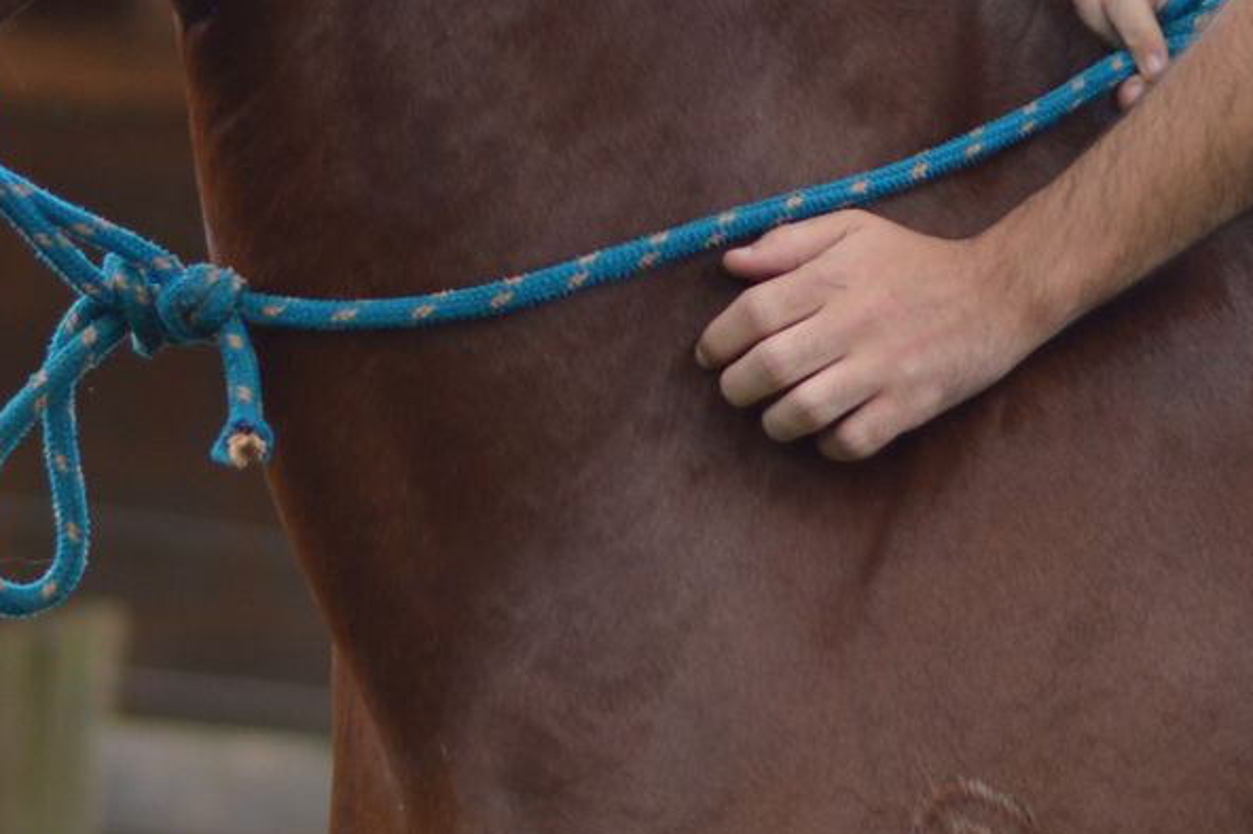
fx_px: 14388
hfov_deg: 5.0
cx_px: 559
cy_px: -225
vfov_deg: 3.3
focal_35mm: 414
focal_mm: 85
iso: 200
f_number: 1.8
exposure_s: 1/1000
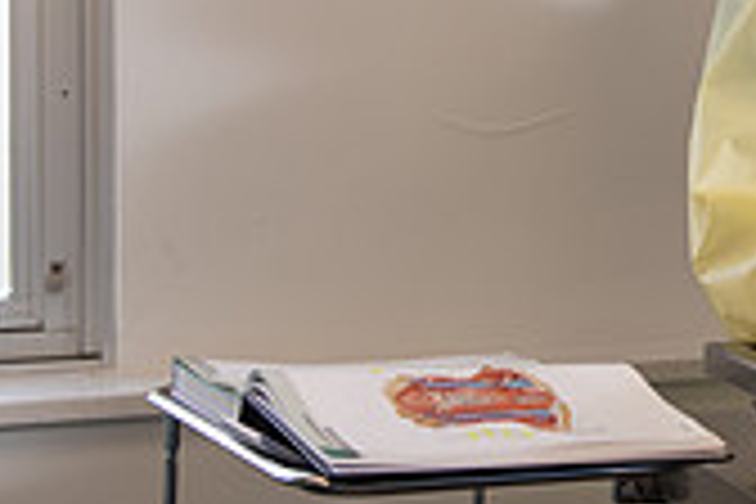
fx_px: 2751
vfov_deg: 10.3
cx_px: 981
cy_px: -70
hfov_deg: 15.0
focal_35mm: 131
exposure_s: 1/200
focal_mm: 38
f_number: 4
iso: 400
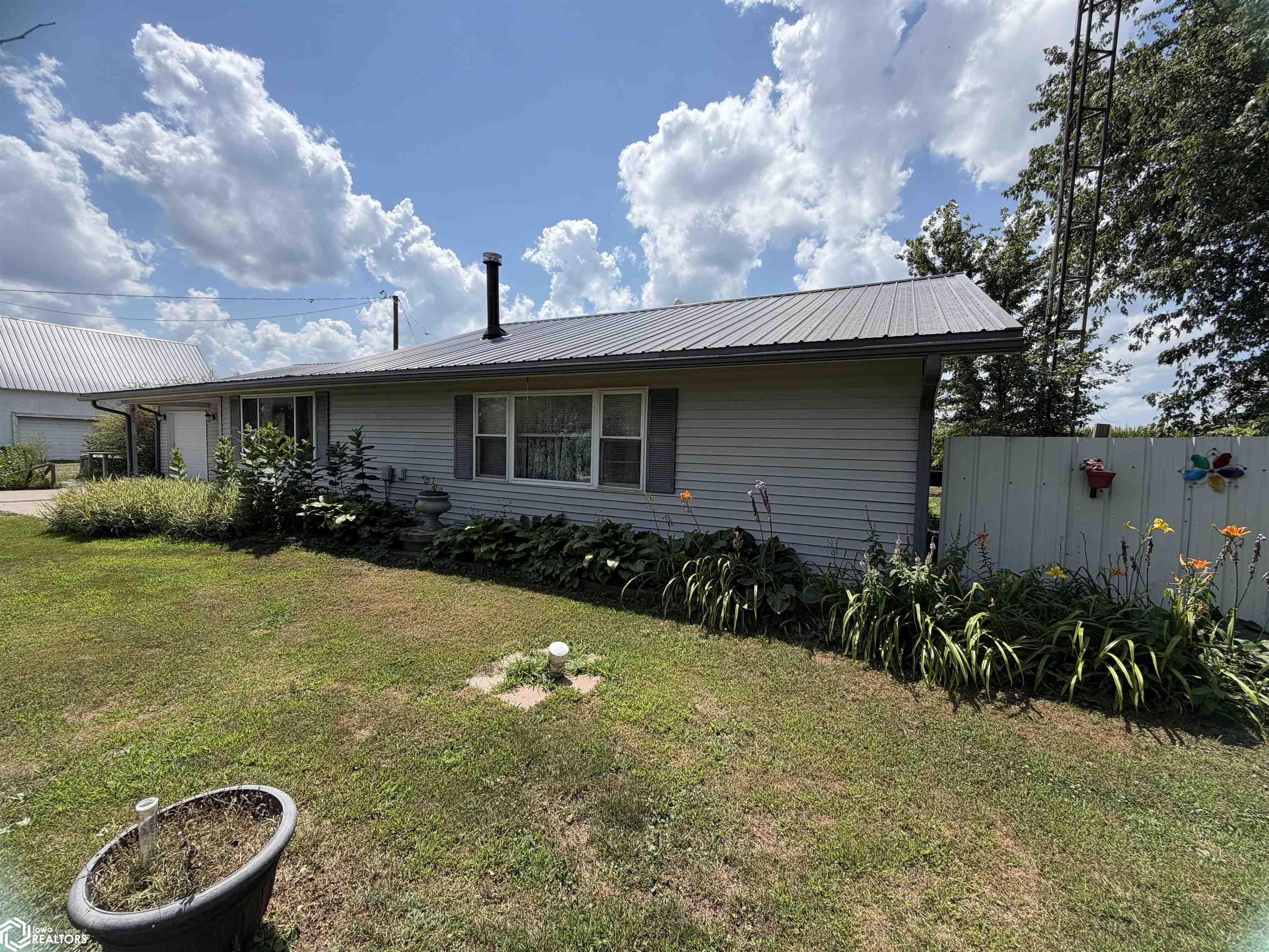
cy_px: 476
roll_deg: -0.6
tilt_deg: -3.7
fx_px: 513
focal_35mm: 14
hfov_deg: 102.1
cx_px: 634
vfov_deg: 85.7
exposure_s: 1/985
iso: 20
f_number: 2.2
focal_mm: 2.22
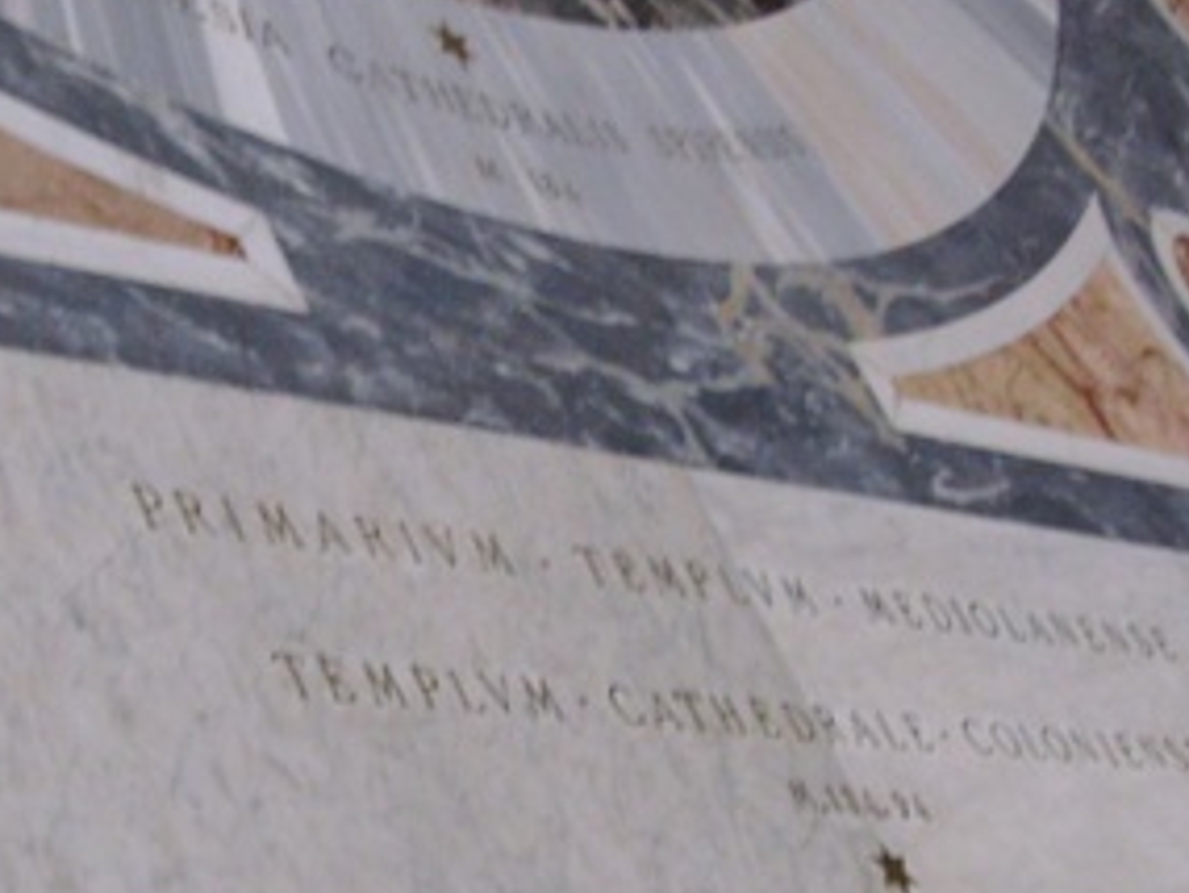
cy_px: 647
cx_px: 438
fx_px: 2955
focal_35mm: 86
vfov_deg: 17.1
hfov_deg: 22.7
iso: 300
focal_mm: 6.3
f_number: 3.5
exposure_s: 1/4
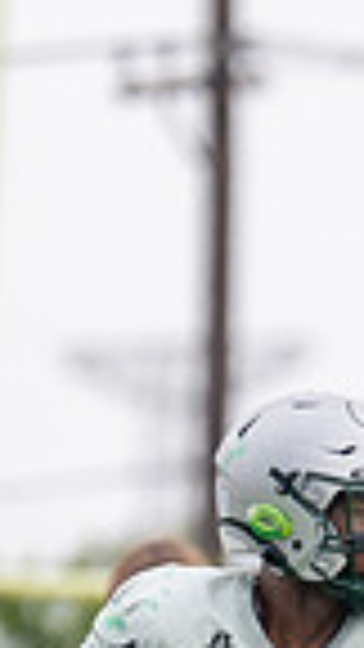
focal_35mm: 1502
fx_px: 25773
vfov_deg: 1.4
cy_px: 1032
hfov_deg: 0.8
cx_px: 473
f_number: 2.8
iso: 250
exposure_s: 1/2500
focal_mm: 200
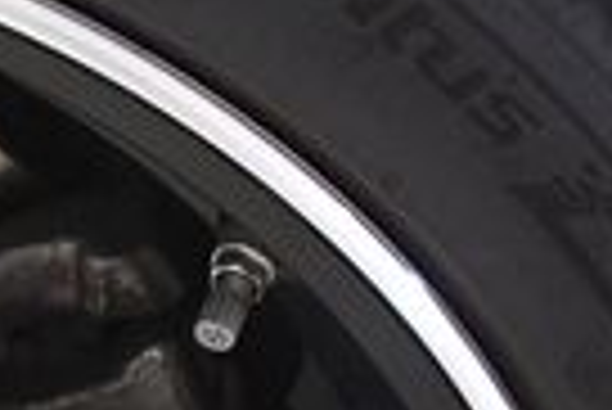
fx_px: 3608
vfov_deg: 6.5
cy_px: 507
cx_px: -382
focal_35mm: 212
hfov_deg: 9.4
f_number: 4
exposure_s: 1/60
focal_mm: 24
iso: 4500
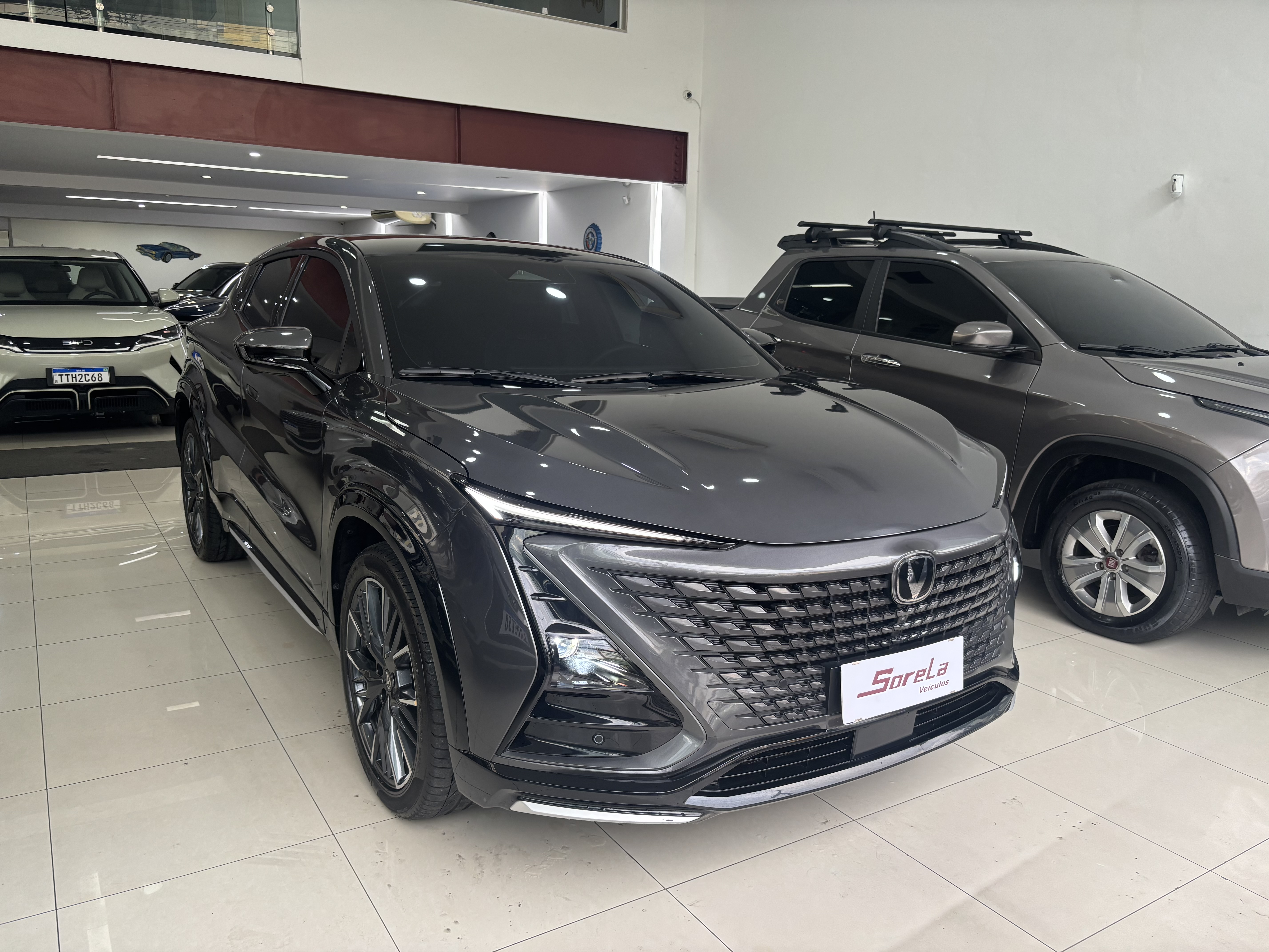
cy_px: 476
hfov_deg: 67.3
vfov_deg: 53.1
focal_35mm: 26
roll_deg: -1.5
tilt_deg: -11.5
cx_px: 634
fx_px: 953
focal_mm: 5.96
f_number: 1.6
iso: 100
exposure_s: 1/66
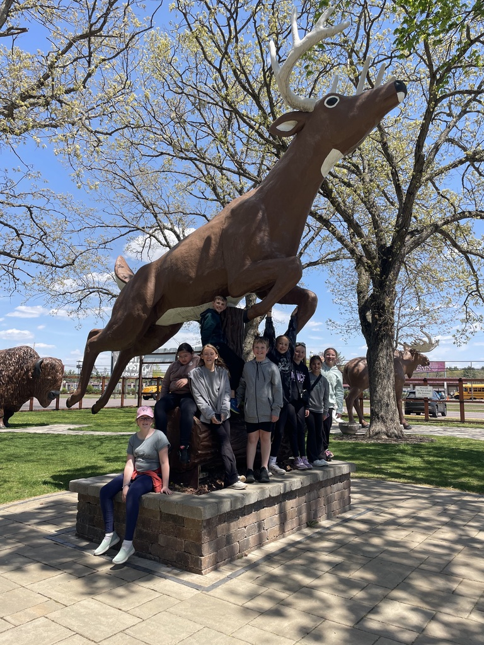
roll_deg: -1.2
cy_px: 322
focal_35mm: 26
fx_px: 485
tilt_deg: +8.4
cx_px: 242
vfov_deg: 67.3
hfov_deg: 53.1
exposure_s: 1/1855
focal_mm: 4.2
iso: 32
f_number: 1.6
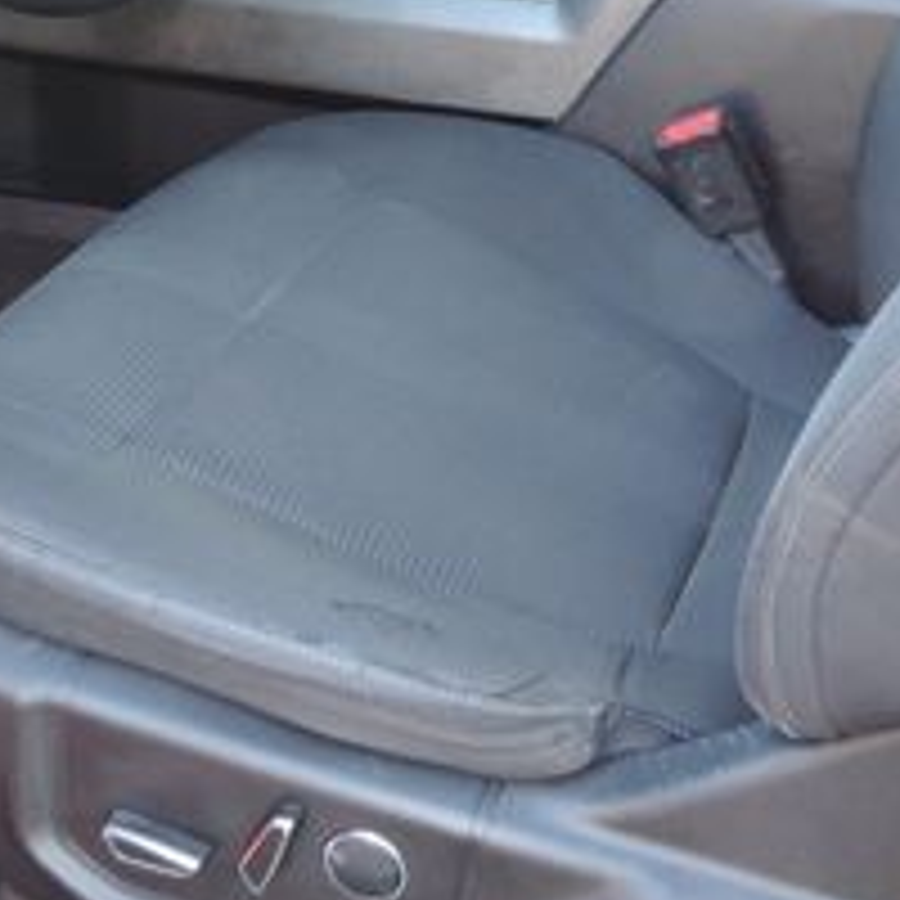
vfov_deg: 25.0
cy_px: 198
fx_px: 2000
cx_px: 482
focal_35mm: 68
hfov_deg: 25.4
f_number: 3
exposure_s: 1/30
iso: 400
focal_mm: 4.3
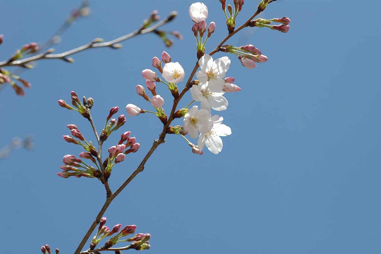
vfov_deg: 10.2
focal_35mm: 135
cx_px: 190
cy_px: 127
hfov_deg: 15.2
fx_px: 1429
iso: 200
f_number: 8
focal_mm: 90
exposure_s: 1/350
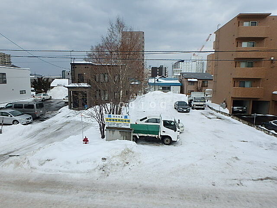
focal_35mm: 21
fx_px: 168
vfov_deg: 63.4
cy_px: 104
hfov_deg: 79.0
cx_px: 138
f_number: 3.5
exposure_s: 1/500
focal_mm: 3.7
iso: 125
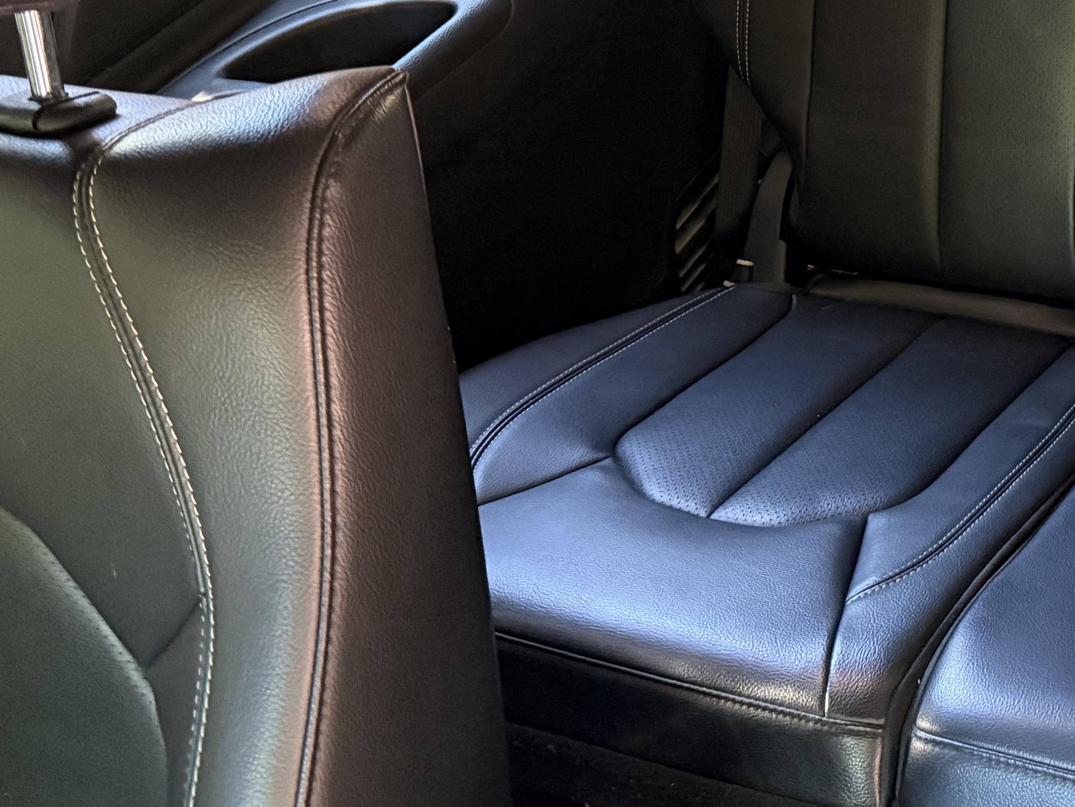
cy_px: -40
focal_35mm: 58
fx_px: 1801
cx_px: 1047
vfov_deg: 23.9
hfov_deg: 31.1
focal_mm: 6.76
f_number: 1.78
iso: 800
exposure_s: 1/44
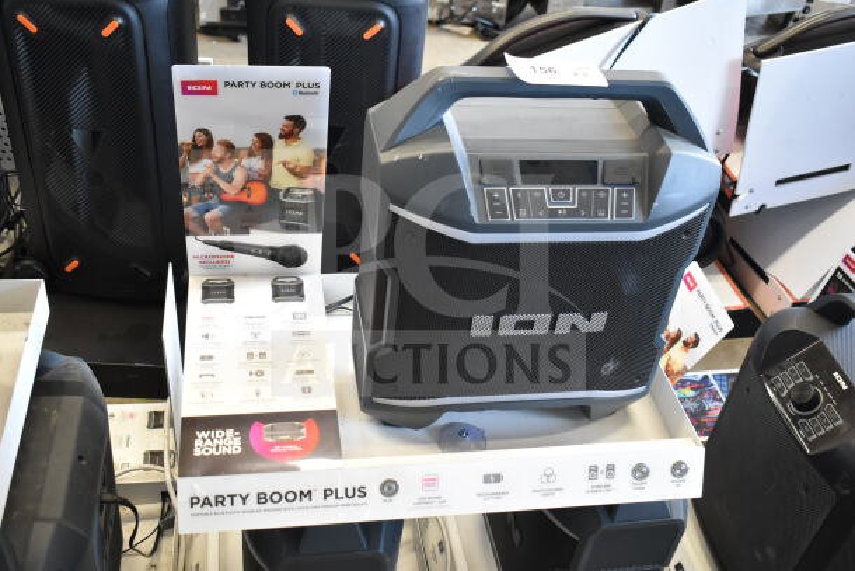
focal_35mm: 38
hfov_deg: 51.3
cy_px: 286
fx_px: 891
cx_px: 428
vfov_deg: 35.5
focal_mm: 25
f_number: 4
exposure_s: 1/50
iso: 1600
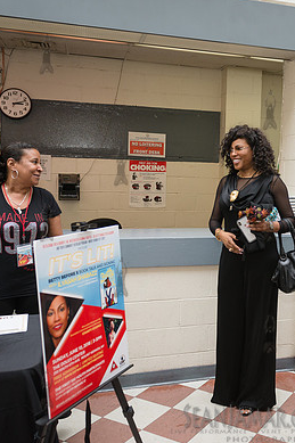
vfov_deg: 50.7
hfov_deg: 33.7
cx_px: 249
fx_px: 467
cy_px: 210
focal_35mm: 38
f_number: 4
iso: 640
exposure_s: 1/500
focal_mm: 24
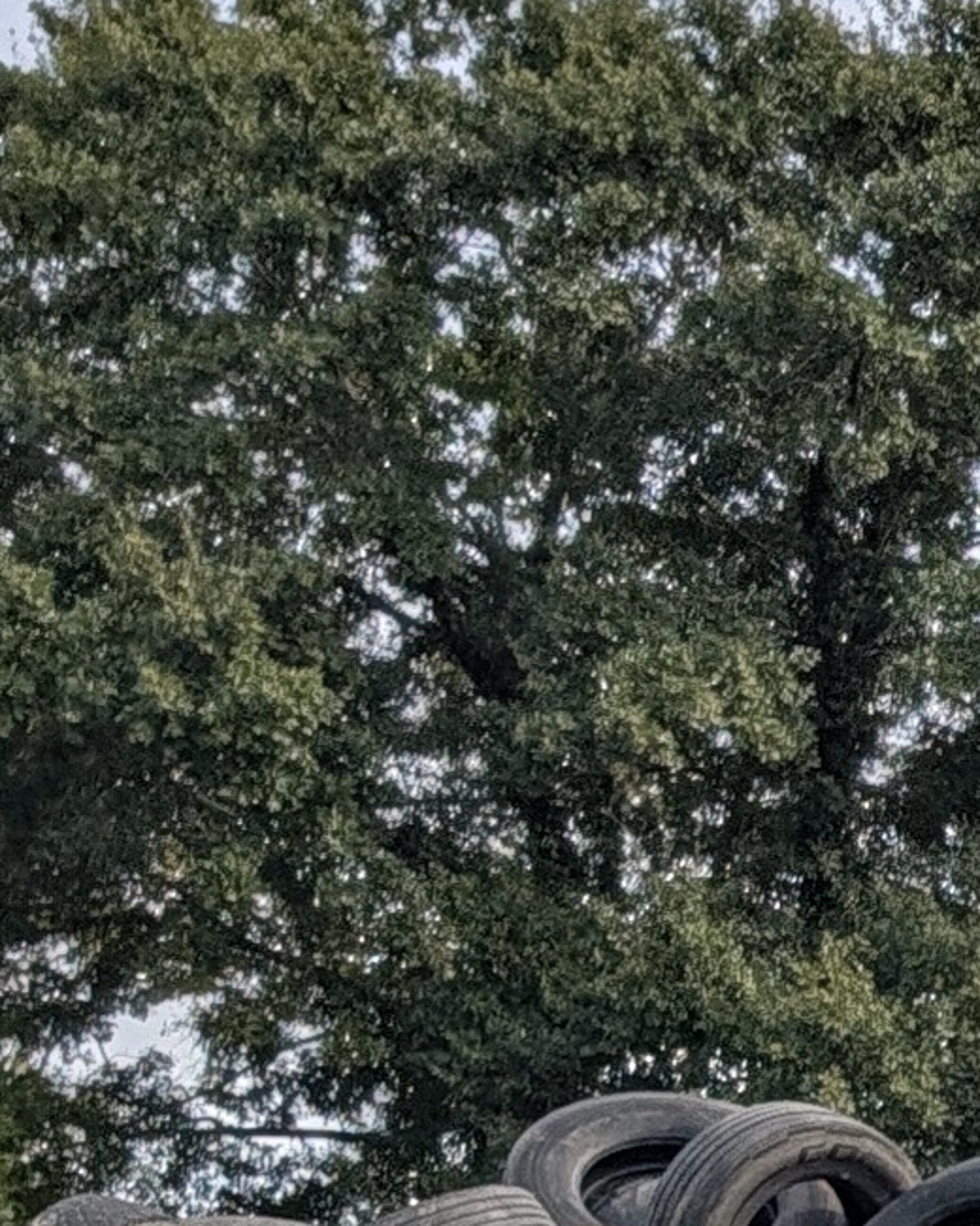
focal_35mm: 147
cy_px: 2158
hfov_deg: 7.9
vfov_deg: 12.1
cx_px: 3564
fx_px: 5330
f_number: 1.68
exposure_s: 1/1370
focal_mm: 6.9
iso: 24
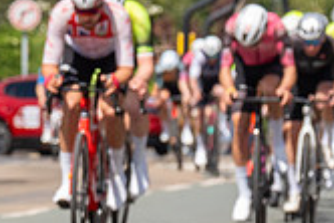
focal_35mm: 743
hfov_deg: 2.7
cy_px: 43
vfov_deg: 1.9
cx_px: -577
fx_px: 6899
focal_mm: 124
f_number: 5.6
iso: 250
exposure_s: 1/1000
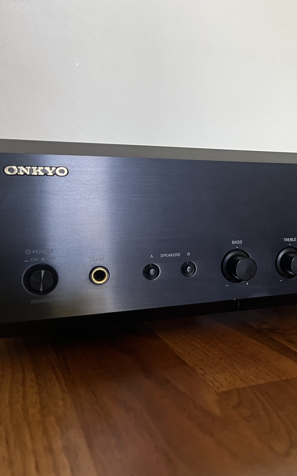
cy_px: 238
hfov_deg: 31.2
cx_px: 269
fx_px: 505
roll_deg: -0.4
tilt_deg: -7.3
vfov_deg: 50.4
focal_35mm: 39
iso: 200
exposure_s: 1/60
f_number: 1.6
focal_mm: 5.1
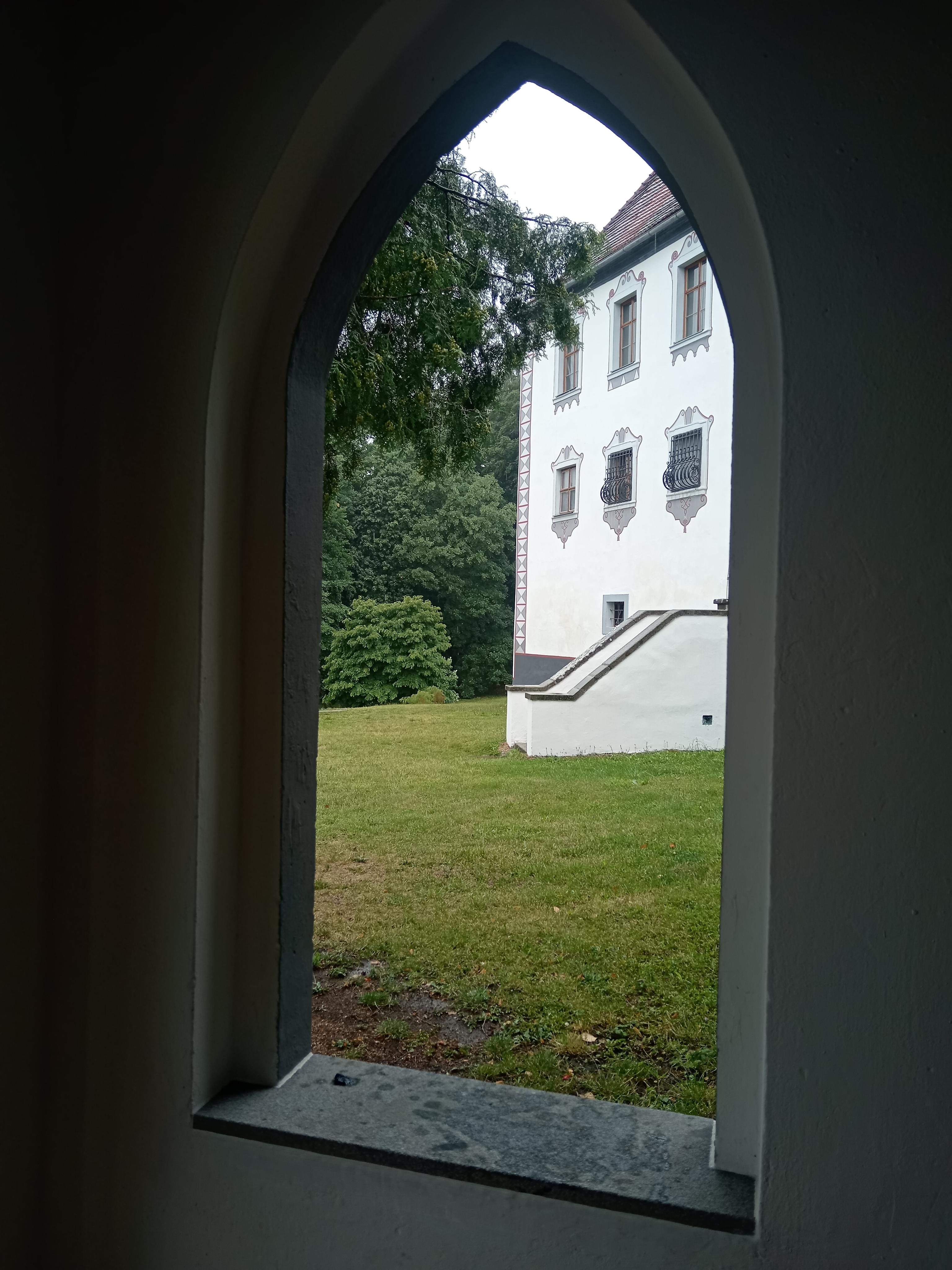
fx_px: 990
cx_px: 476
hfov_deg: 51.4
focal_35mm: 27
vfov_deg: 65.3
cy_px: 635
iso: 100
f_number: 1.9
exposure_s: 1/137
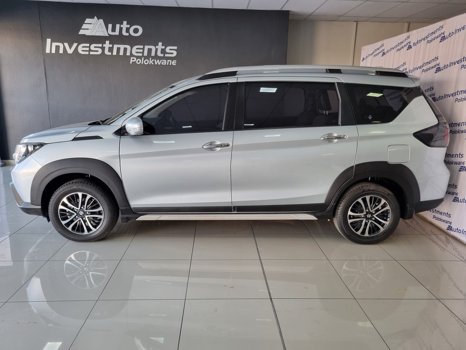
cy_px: 175
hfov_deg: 67.3
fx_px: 350
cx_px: 233
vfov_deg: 53.1
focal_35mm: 26
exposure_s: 1/100
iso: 125
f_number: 1.8
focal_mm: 5.4
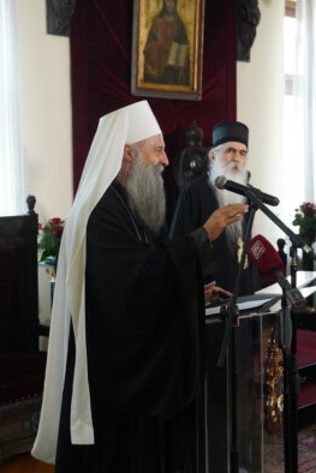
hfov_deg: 21.2
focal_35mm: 64
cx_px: 208
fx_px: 842
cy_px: 234
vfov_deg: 31.4
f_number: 4
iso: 4000
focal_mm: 42
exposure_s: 1/250
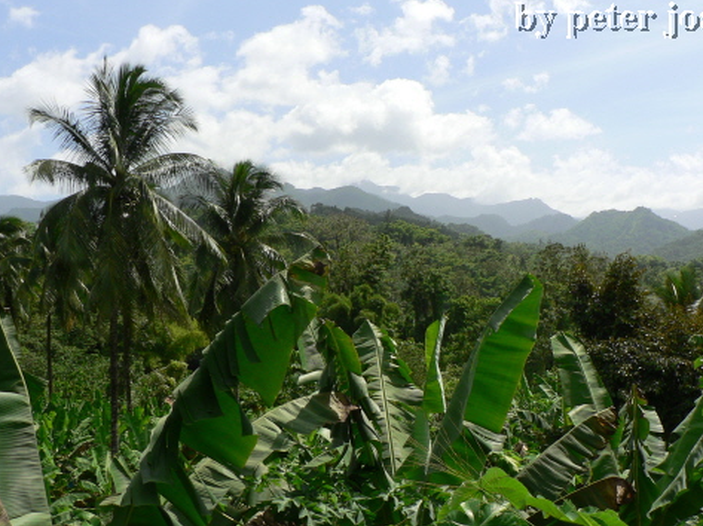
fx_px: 852
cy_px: 308
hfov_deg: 44.7
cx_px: 405
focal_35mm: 42
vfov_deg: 34.2
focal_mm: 6
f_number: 5
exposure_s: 1/400
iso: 64
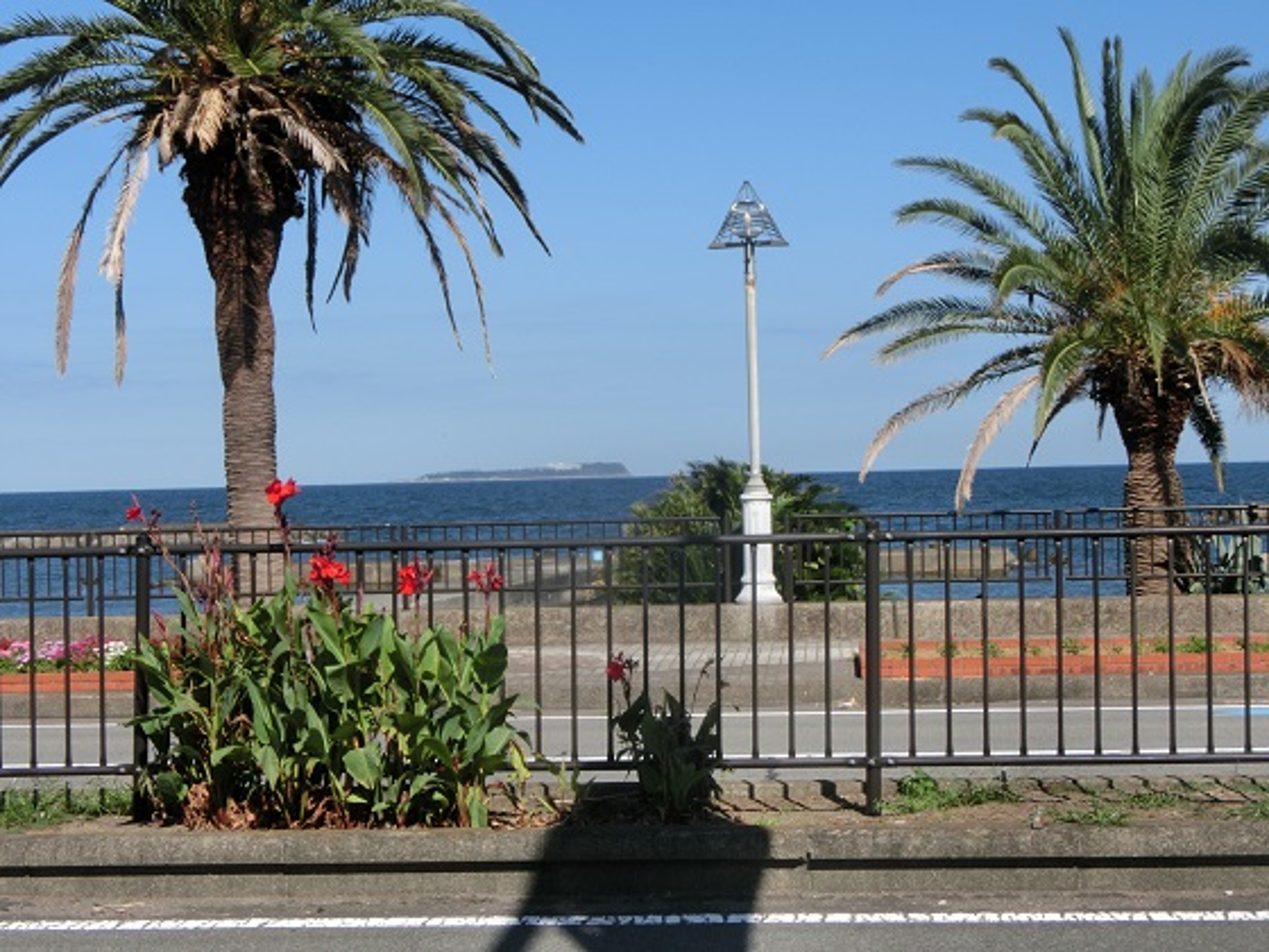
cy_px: 476
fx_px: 2310
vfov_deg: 23.3
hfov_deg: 30.7
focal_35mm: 63
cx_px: 634
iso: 80
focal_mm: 11.17
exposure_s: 1/800
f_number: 4.6
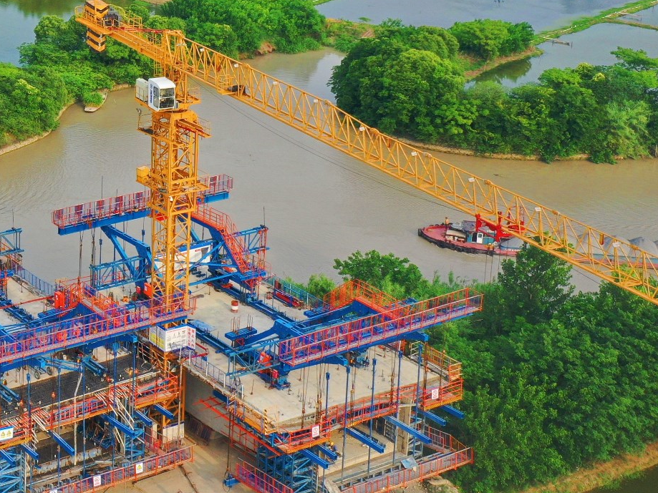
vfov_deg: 19.2
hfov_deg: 24.2
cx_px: -72
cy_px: 39
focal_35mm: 75
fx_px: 1425
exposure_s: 1/200
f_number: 5
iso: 100
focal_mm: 10.26
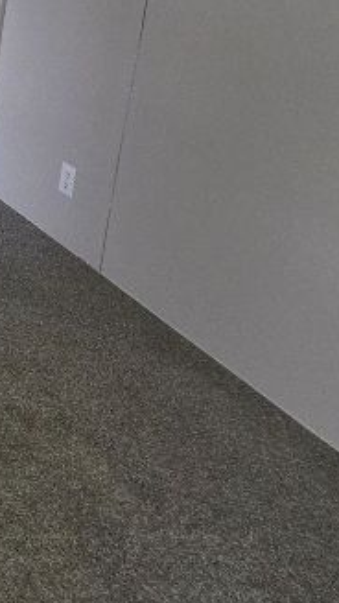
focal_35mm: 52
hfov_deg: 13.1
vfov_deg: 36.6
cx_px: -571
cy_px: 30
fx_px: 831
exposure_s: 1/120
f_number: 1.9
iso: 200
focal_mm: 2.2
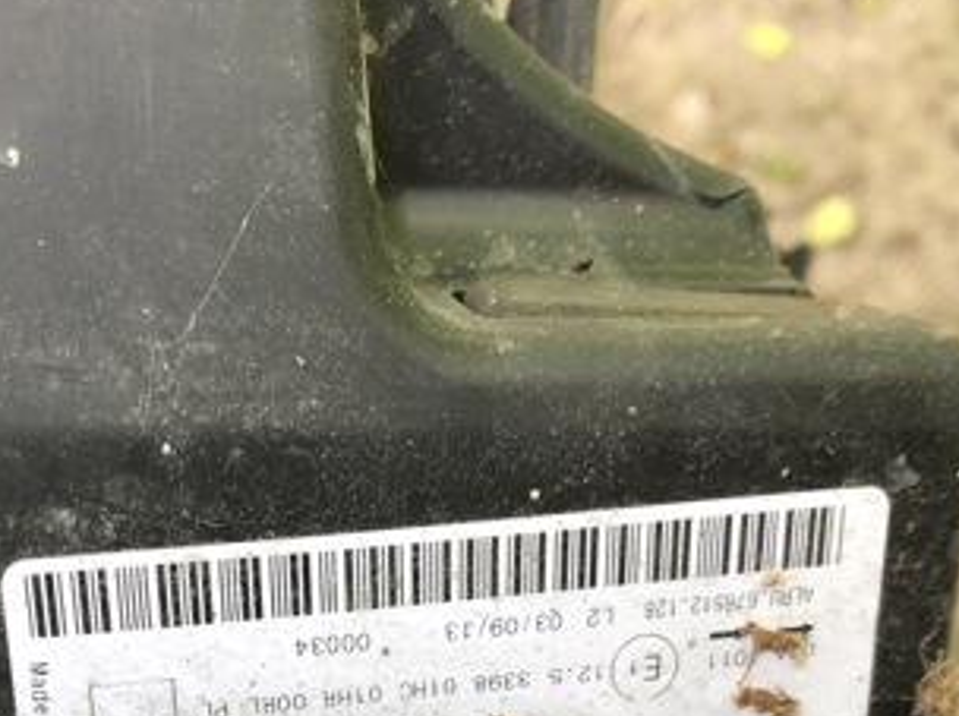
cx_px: 366
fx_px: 1632
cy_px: 733
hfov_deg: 32.6
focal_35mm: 59
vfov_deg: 23.6
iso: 40
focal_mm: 4
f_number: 1.8
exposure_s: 1/120
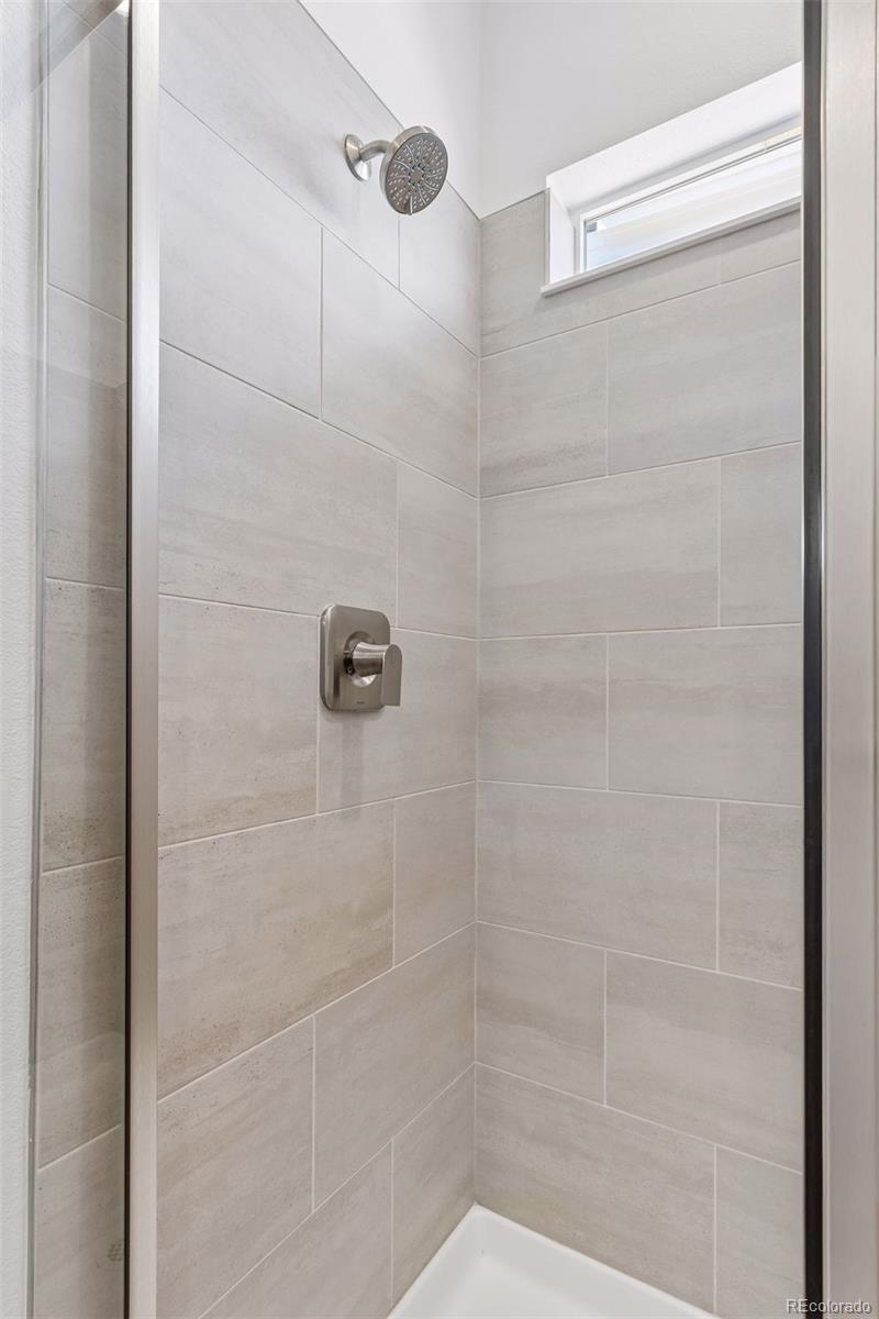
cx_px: 440
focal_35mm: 19
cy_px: 660
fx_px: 696
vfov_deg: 86.9
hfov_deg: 64.6
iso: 400
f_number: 9
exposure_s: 1/25
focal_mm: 19
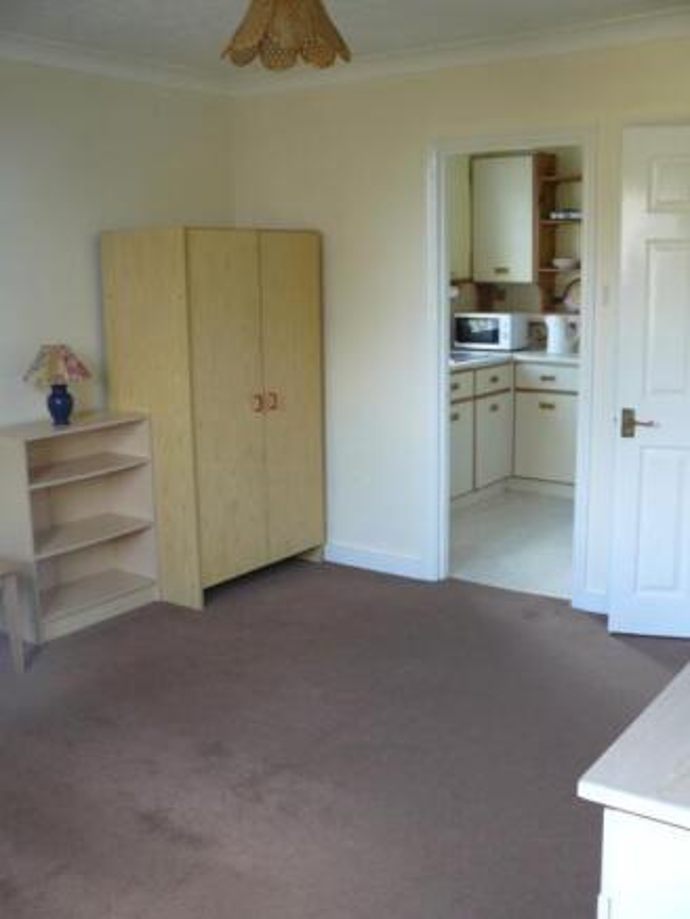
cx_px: 345
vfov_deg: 51.3
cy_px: 460
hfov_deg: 39.7
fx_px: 956
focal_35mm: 36
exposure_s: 1/30
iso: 125
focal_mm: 6
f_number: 2.8
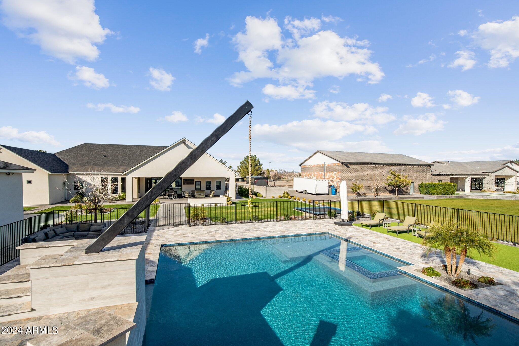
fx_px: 231
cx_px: 260
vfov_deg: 73.7
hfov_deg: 96.7
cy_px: 173
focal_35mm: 16
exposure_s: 1/250
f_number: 11
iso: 250
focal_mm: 16
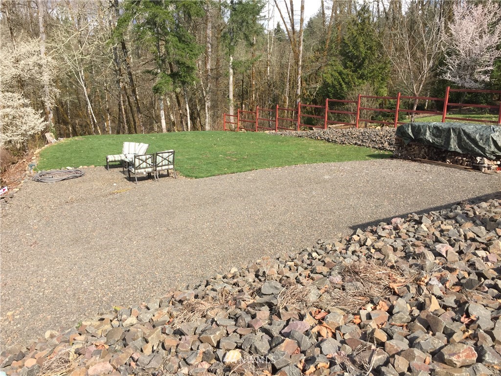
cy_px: 188
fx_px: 420
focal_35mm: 29
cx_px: 250
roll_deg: -2.3
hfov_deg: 61.7
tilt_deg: -12.6
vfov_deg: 48.2
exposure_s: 1/942
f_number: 2.2
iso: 32
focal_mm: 4.15
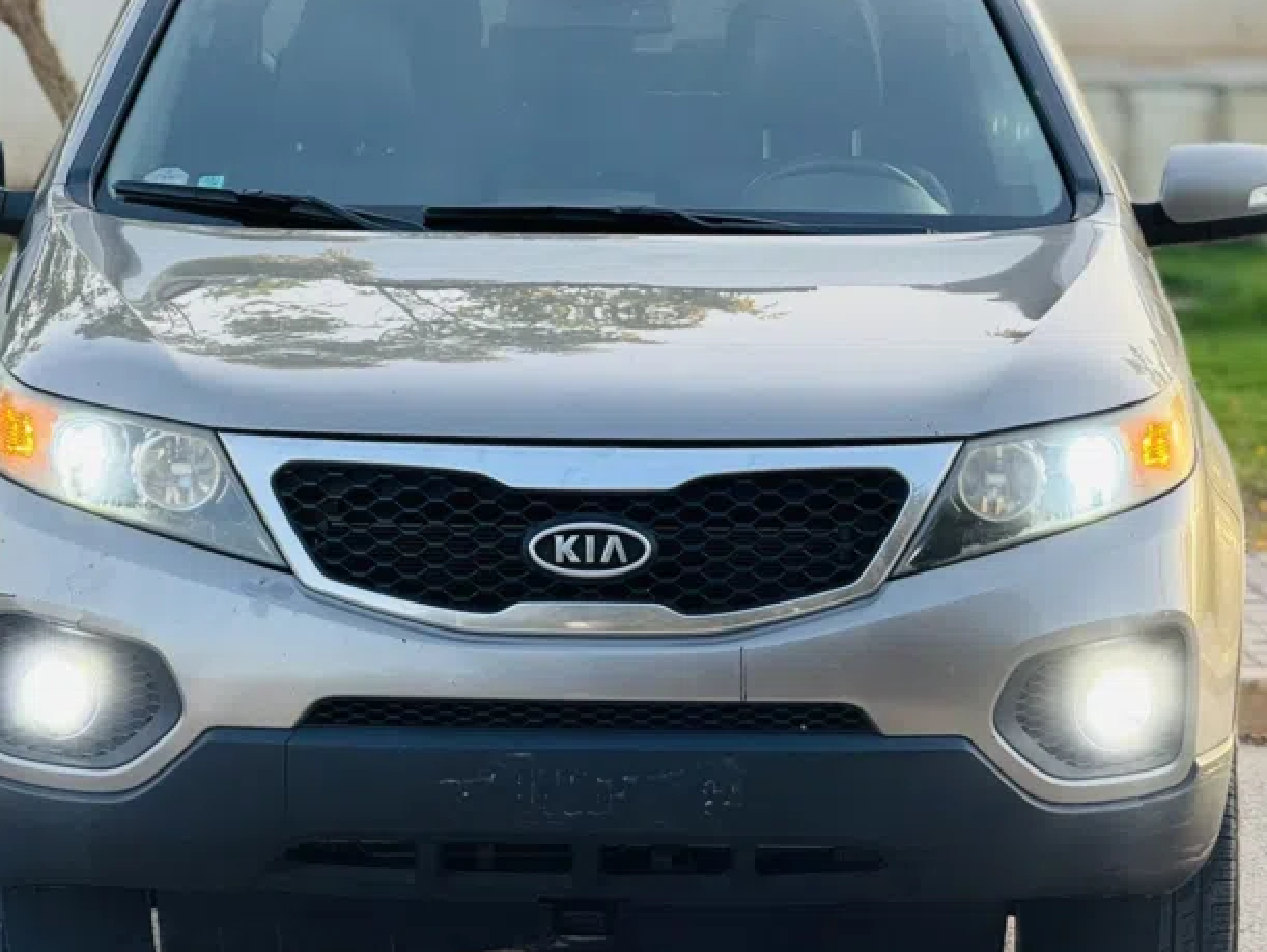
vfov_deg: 7.4
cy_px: 463
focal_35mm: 201
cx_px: 606
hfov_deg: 9.8
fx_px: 7361
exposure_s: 1/133
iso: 50
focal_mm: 15.66
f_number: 2.8
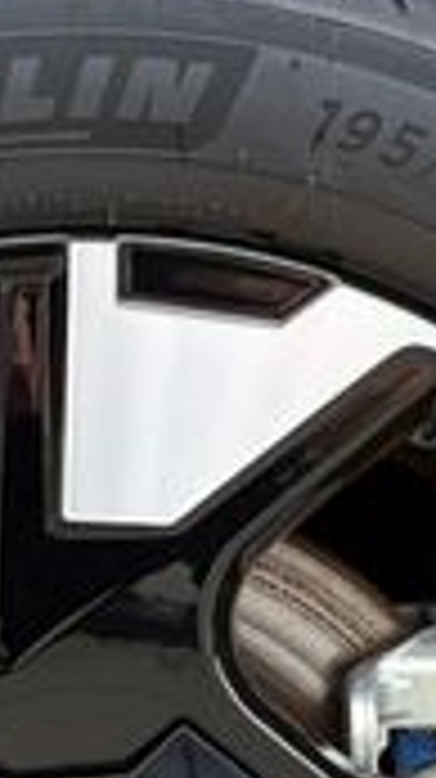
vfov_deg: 12.6
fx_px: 3461
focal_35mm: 168
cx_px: 162
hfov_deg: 7.2
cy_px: 796
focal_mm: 5.96
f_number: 1.6
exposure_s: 1/492
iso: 50
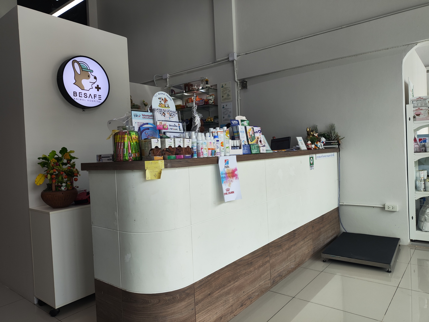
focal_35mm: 24
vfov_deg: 56.9
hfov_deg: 71.6
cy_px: 161
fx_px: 298
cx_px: 214
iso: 50
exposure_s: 1/214
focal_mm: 4.68
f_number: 1.8
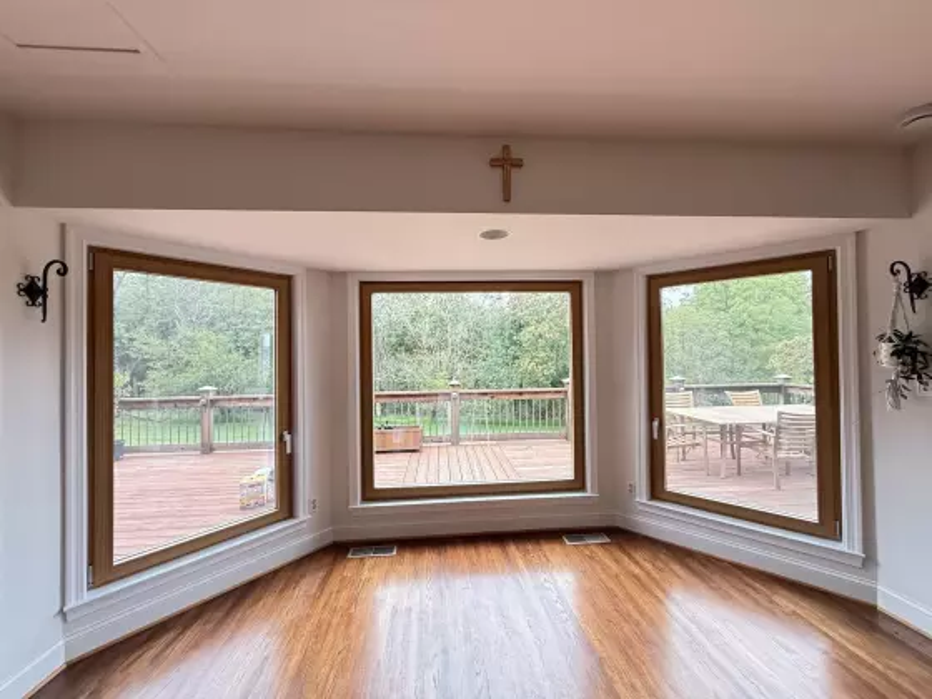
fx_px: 377
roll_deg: +0.7
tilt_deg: +0.9
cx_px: 466
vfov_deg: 85.7
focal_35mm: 14
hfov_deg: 102.1
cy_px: 350
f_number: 2.2
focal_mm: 2.22
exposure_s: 1/61
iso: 400
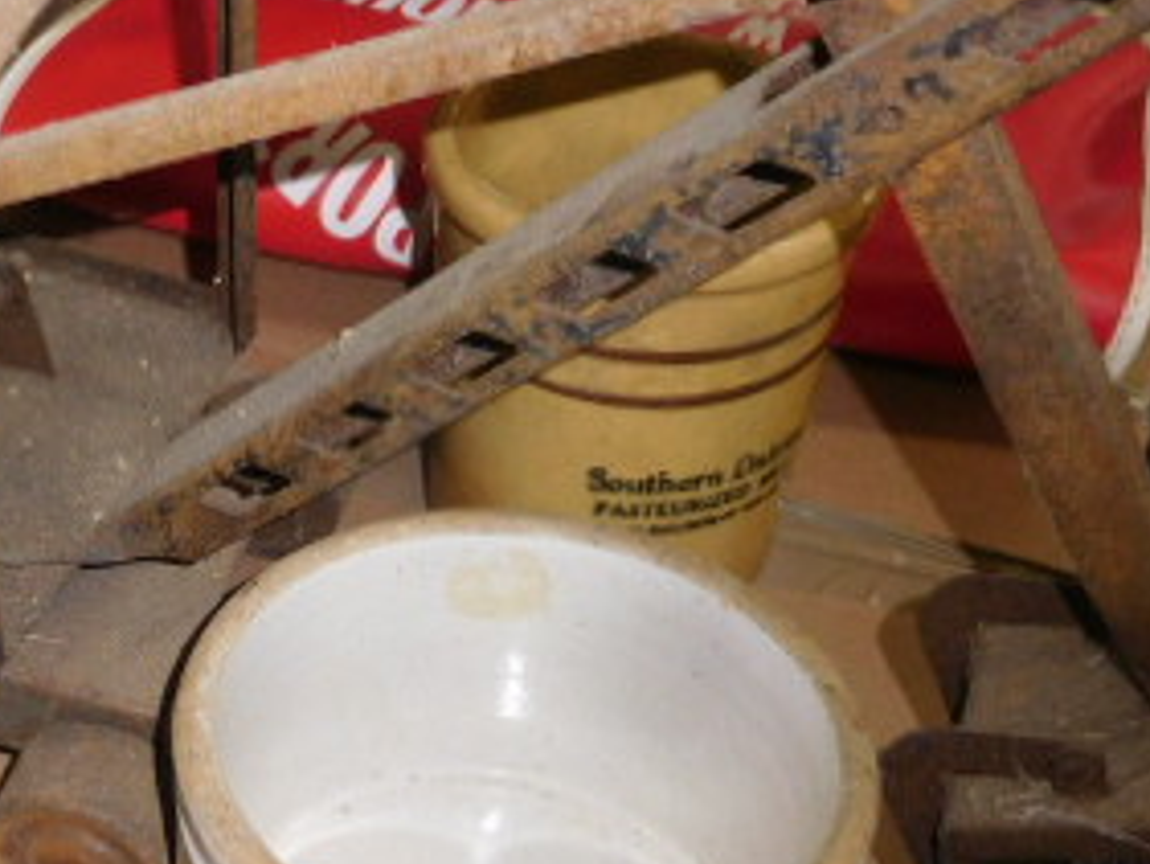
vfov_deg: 25.4
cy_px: 655
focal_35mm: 57
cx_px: 201
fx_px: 1894
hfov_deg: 32.7
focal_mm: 4.5
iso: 200
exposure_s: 1/30
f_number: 3.4
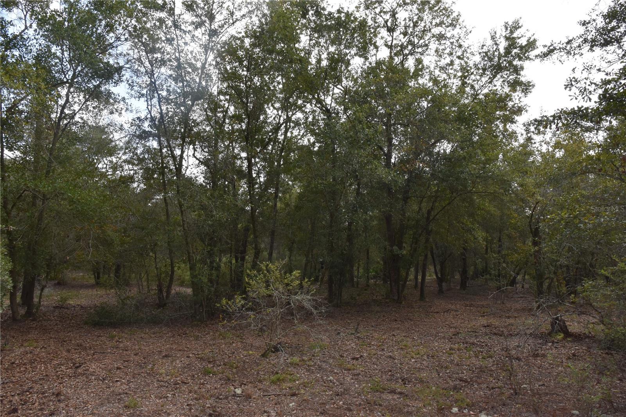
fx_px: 417
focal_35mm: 24
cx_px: 313
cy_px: 208
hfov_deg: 73.7
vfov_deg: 53.1
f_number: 5.6
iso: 1250
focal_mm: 24
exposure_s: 1/200
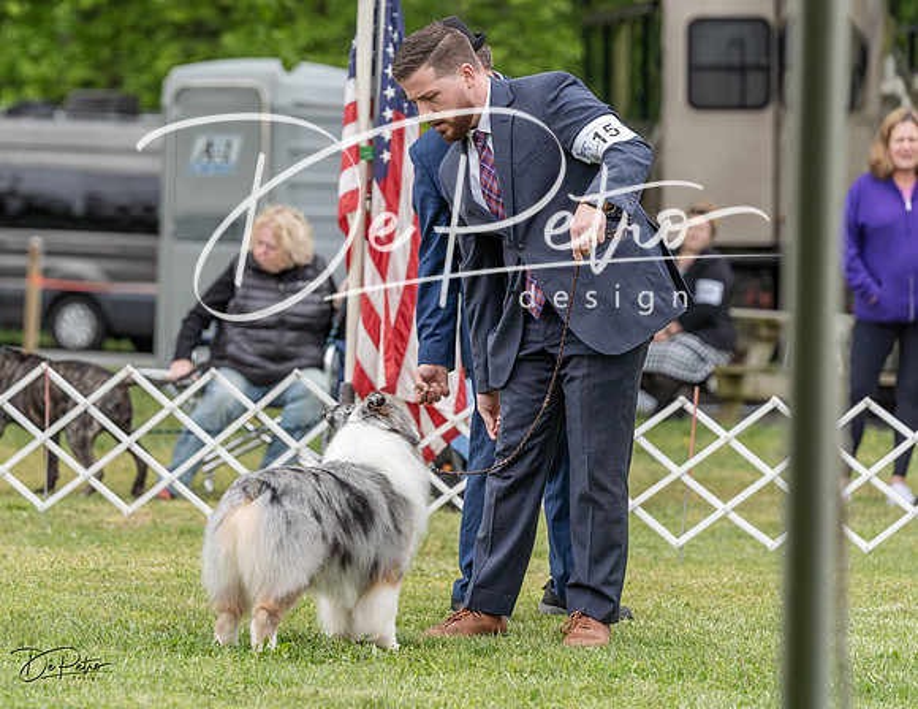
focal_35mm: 217
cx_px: 390
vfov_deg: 7.0
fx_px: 5809
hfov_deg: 9.0
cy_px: 301
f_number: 4.5
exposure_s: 1/1000
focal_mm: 171
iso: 400
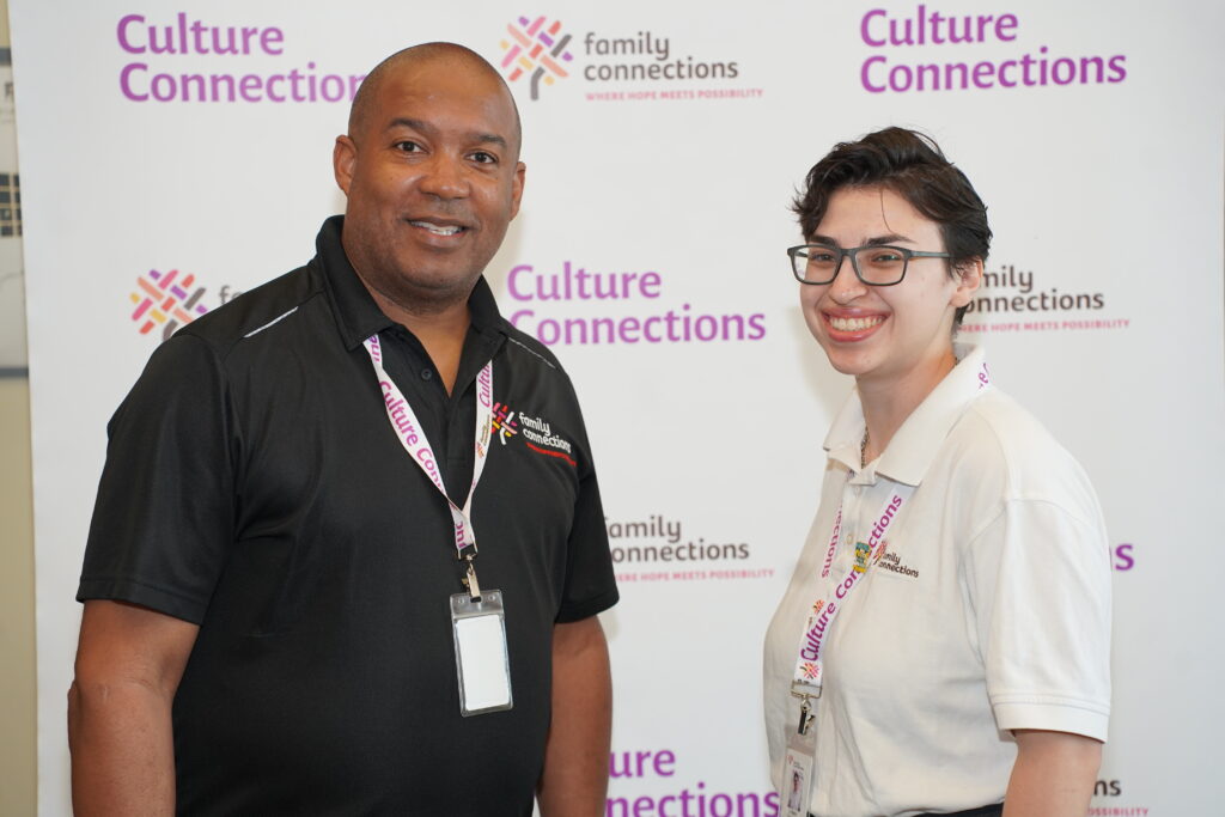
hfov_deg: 27.7
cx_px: 612
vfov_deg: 18.7
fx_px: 2484
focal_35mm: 73
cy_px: 408
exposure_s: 1/160
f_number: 4
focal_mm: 73
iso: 1000
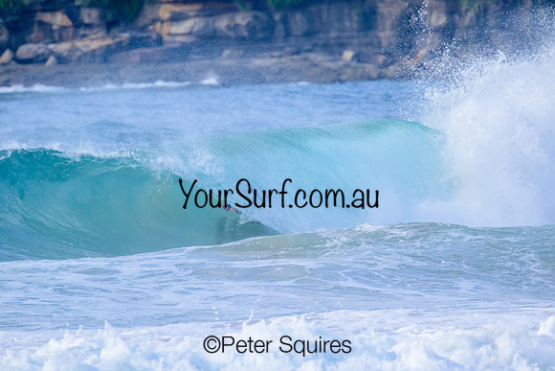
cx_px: 278
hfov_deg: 2.6
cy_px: 186
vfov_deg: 1.7
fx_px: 12336
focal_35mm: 800
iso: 2000
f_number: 11
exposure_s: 1/2000
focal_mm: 800
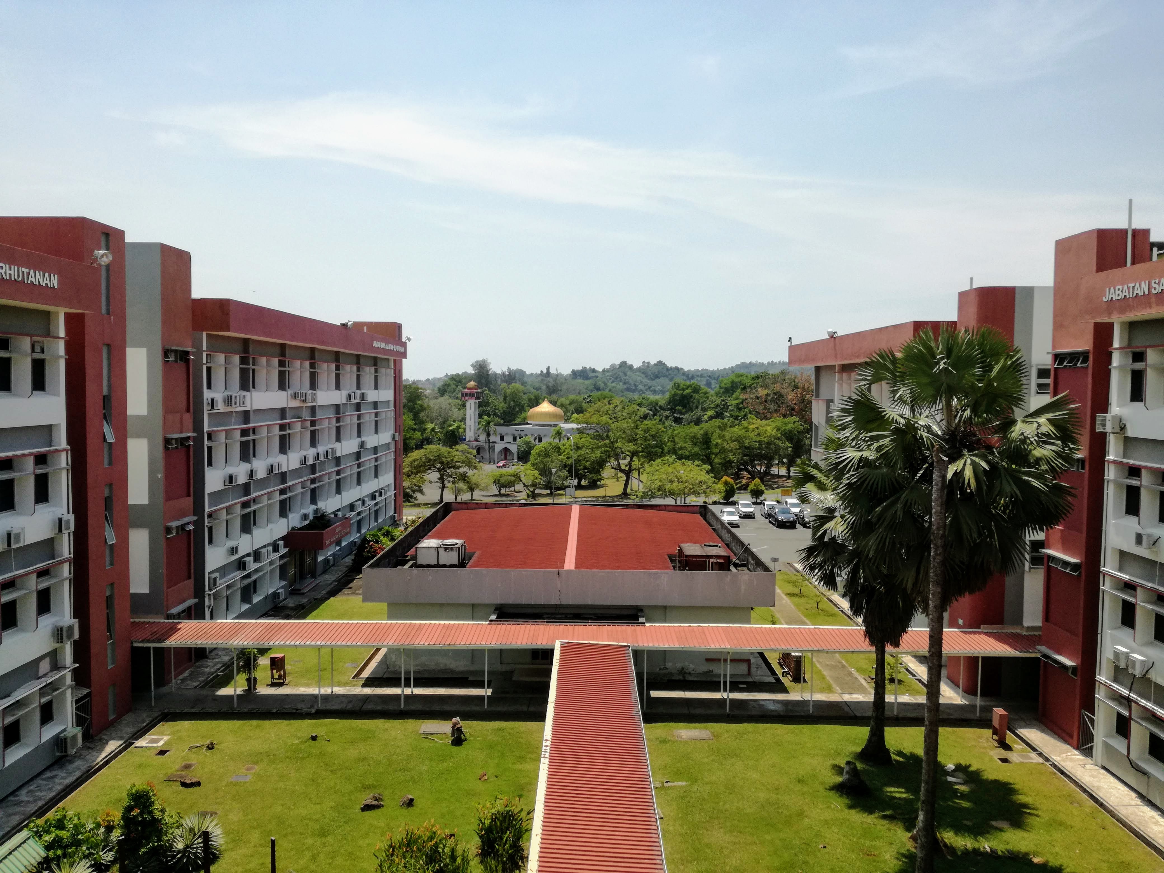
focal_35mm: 27
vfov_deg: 51.4
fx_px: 908
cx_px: 582
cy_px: 436
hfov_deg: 65.3
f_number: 2
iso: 50
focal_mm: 3.79
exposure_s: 1/1667
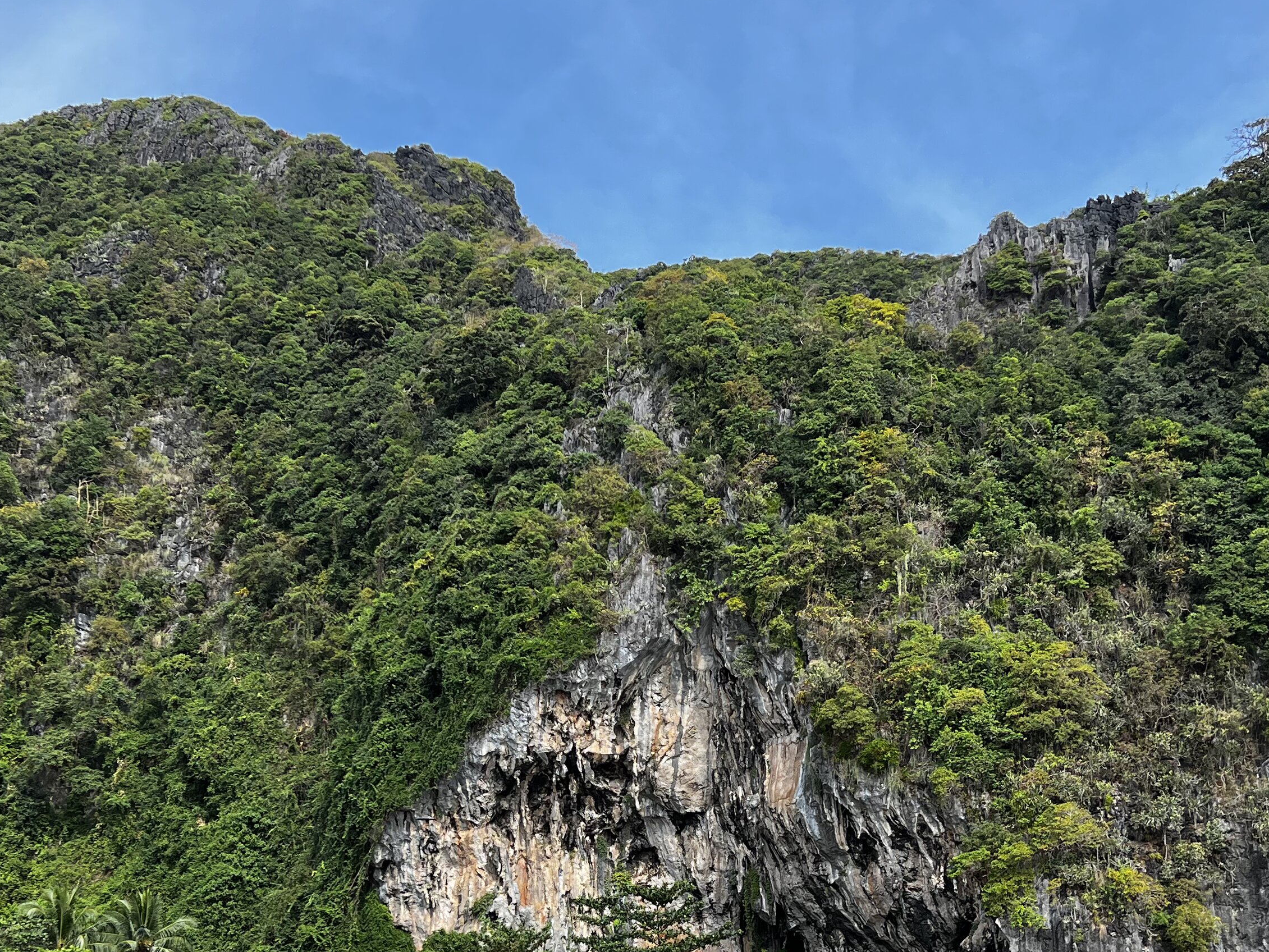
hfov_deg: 41.2
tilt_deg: +16.3
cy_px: 749
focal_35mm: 46
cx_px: 597
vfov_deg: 30.8
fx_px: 1686
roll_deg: -1.3
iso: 50
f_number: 1.5
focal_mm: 5.7
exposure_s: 1/1295
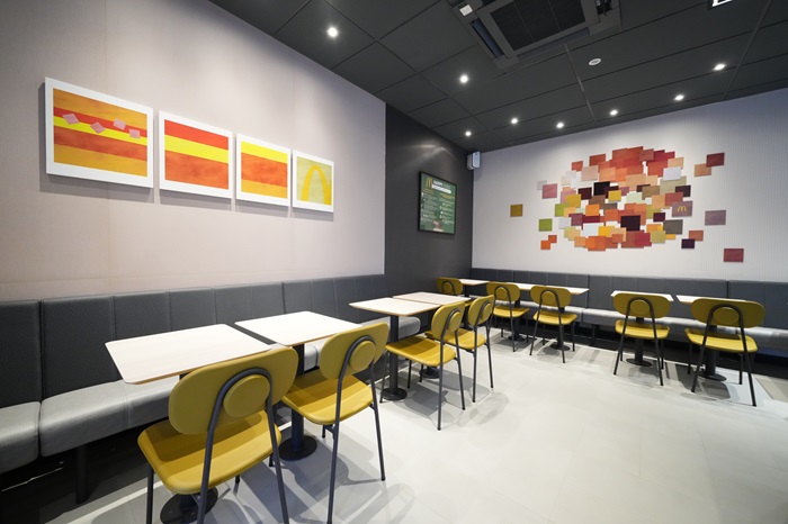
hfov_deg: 108.4
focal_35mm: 13
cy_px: 262
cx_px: 394
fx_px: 284
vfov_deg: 85.4
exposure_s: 1/100
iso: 5000
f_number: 5
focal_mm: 13
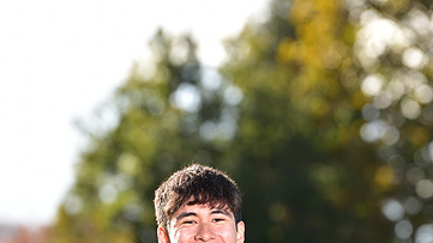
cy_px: 336
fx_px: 3869
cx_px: 226
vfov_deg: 3.6
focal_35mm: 337
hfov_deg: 6.4
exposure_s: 1/200
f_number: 5
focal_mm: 200
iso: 80
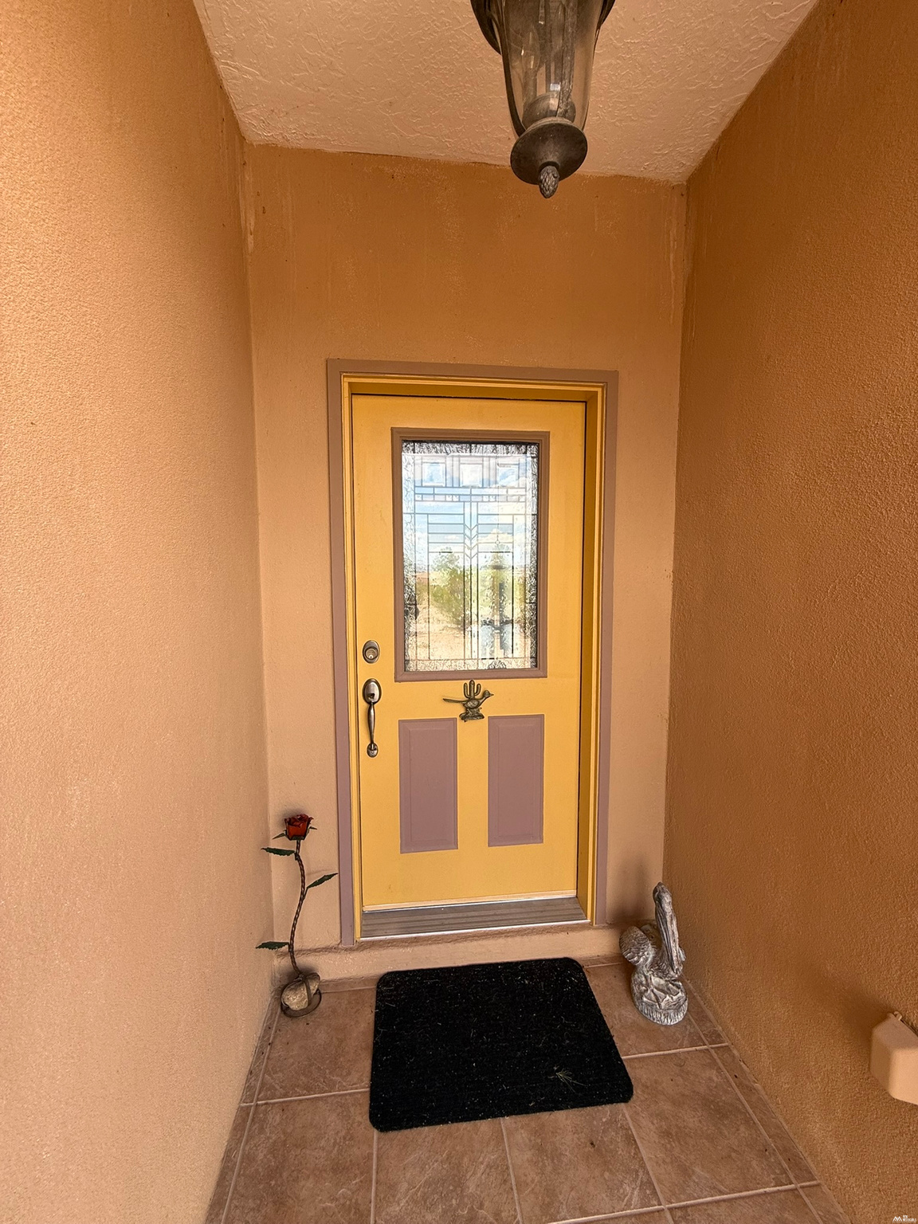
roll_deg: +0.6
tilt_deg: -4.2
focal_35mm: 14
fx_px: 495
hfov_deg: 85.7
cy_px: 612
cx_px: 459
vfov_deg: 102.1
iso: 50
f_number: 2.2
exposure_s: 1/275
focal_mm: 2.22
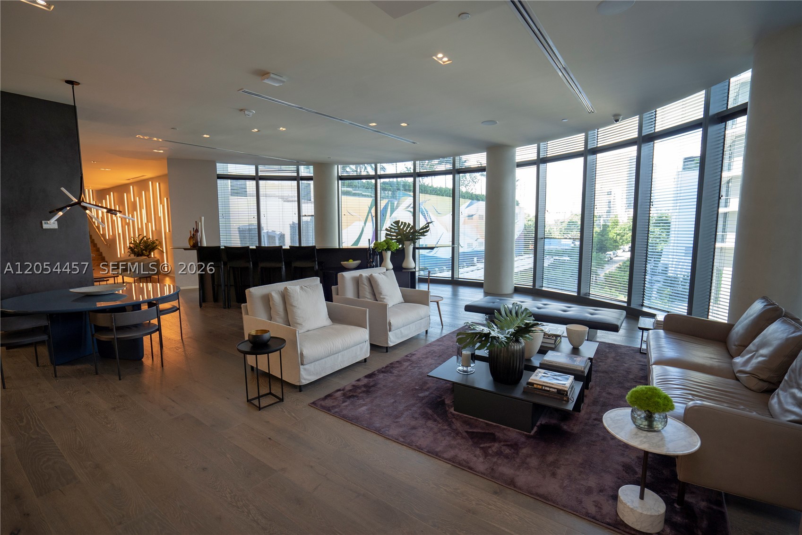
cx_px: 401
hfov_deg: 96.7
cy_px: 268
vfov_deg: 73.7
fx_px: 356
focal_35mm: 16
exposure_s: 1/125
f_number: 4
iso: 500
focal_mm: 16
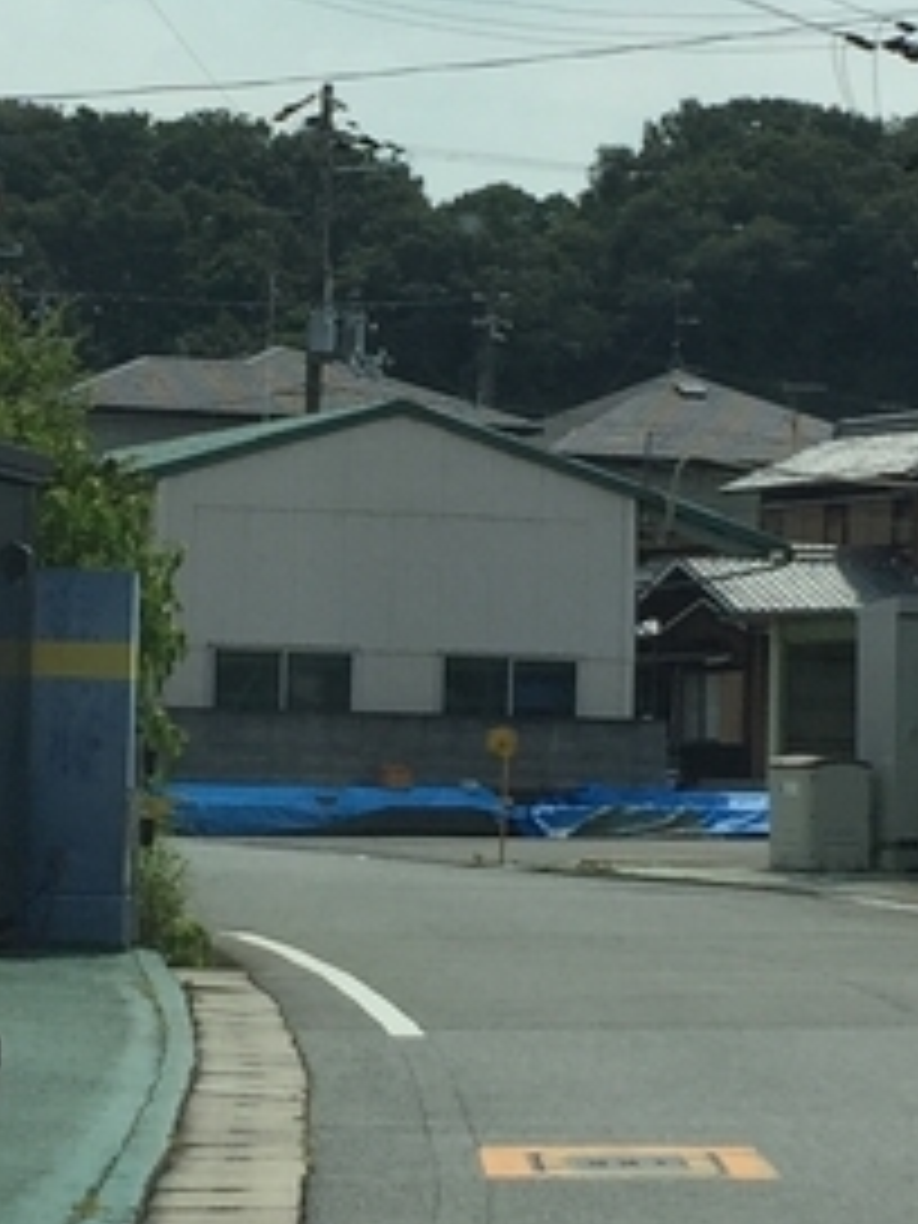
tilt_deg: +3.2
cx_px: 378
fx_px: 4526
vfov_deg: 15.4
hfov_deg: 11.6
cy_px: 608
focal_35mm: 128
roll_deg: -1.8
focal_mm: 4.15
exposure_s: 1/2639
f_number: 2.2
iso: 32
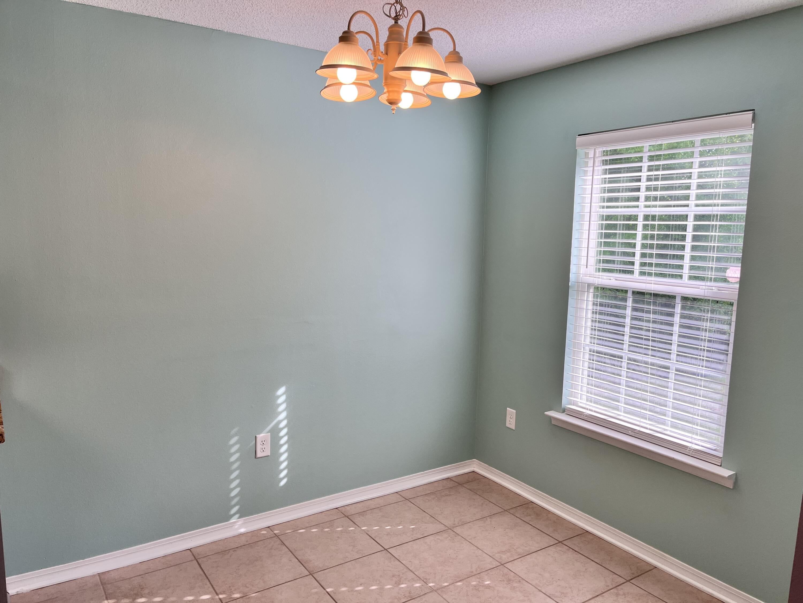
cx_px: 402
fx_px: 603
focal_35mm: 26
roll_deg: -1.2
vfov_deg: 53.1
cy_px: 302
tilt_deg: -8.3
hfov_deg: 67.3
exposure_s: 1/343
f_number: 1.6
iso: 50
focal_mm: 5.1
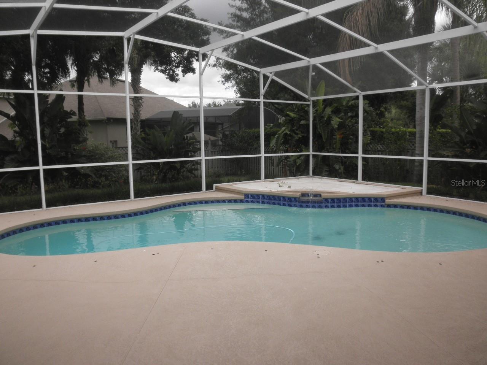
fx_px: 394
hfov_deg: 63.4
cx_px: 244
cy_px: 182
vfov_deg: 49.7
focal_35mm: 28
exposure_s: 1/400
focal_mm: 5
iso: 64
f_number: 3
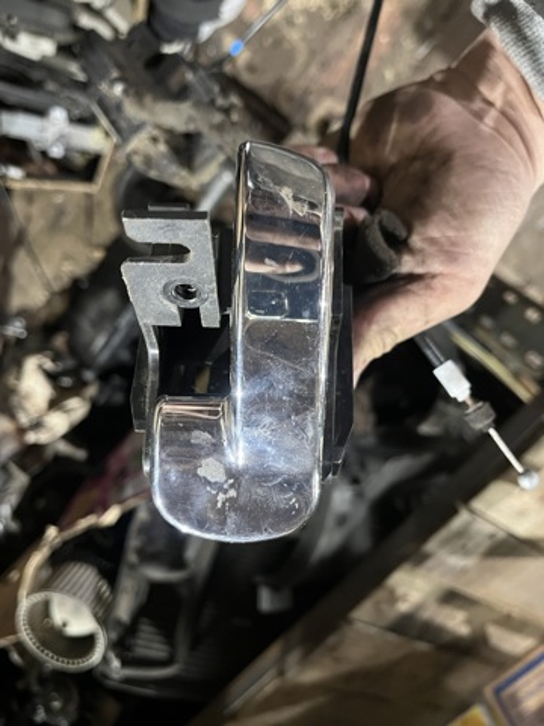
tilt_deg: -58.4
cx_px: 272
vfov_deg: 67.3
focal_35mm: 26
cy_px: 363
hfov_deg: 53.1
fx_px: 545
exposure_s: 1/25
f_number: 1.6
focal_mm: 5.1
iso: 500
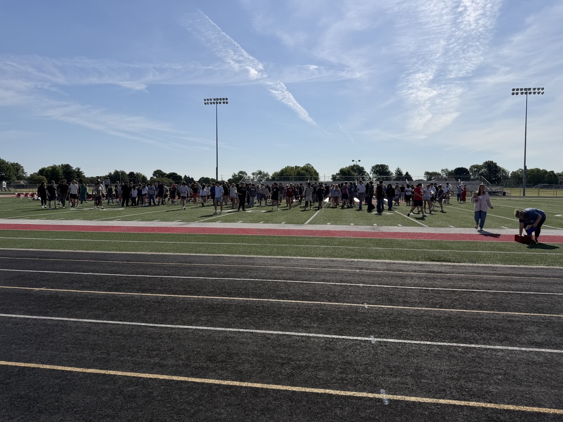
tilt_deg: -0.6
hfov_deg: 71.6
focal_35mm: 24
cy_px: 211
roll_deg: -0.1
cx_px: 282
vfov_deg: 56.8
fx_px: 390
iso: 80
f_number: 1.78
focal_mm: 6.76
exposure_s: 1/11905
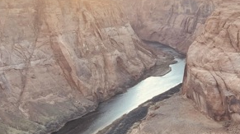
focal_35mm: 60
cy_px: 81
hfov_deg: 32.1
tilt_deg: -11.6
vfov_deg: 20.0
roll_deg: +0.6
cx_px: 242
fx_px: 381
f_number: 1.6
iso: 32
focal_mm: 5.1
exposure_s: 1/250
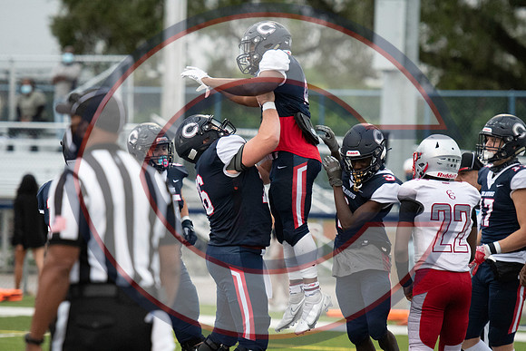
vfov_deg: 5.4
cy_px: 176
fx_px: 3727
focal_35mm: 255
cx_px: 263
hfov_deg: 8.1
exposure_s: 1/2000
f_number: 2.8
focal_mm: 170
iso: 4500
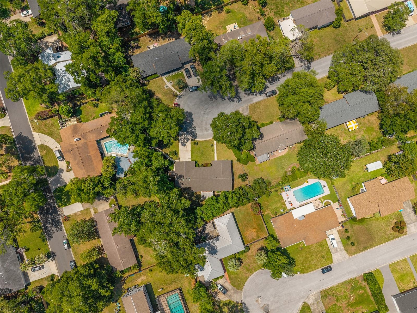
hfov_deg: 71.6
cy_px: 156
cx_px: 208
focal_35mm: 24
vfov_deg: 56.8
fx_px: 289
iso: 190
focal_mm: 8.67
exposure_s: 1/4000
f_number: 1.8
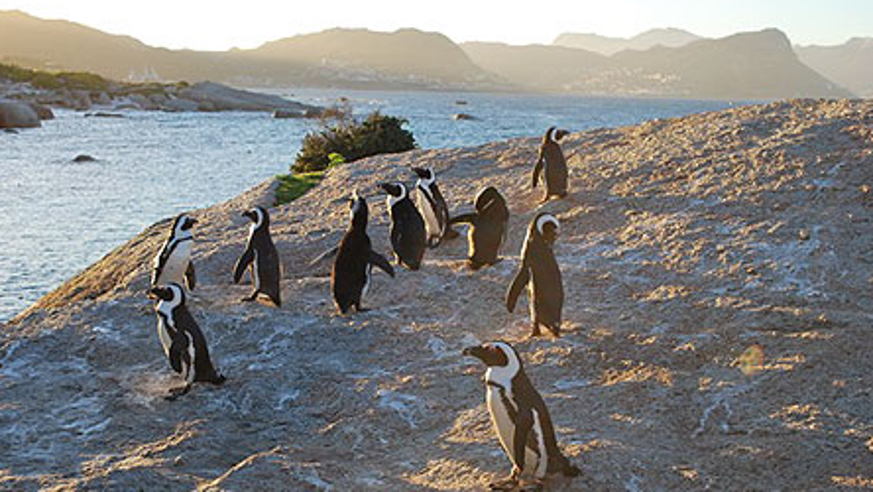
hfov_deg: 40.6
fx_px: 1181
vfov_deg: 23.5
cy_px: 253
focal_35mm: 51
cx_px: 433
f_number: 5.6
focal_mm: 32
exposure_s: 1/125
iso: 140
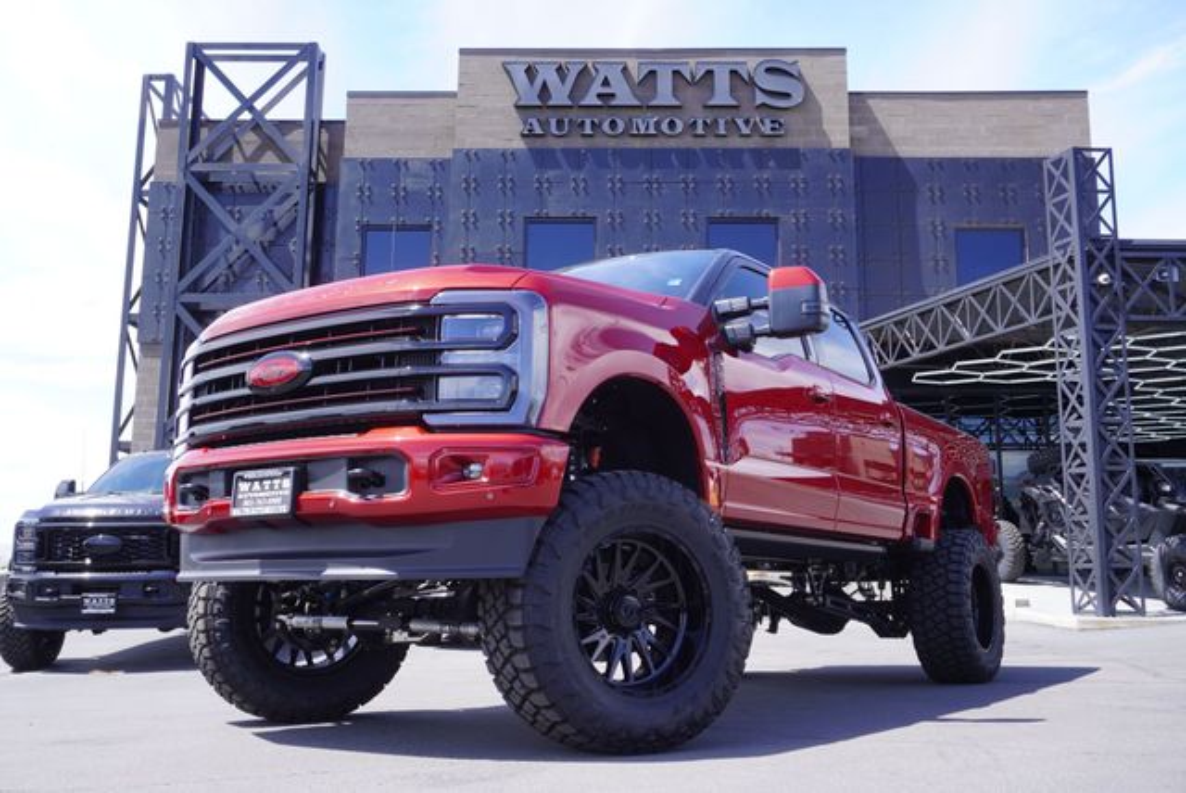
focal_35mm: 34
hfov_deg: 55.1
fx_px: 1138
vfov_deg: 38.4
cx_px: 593
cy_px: 396
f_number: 7.1
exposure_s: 1/100
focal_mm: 23
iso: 100
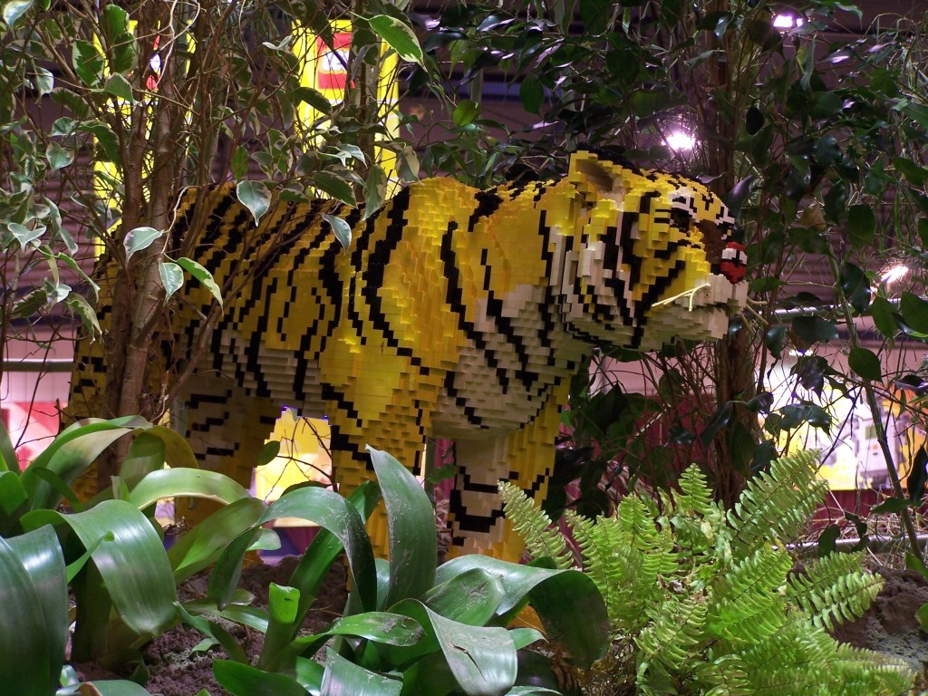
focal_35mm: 105
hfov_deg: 18.7
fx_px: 2815
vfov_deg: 14.1
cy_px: 348
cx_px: 464
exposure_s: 1/2
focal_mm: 17.5
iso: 80
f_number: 3.2
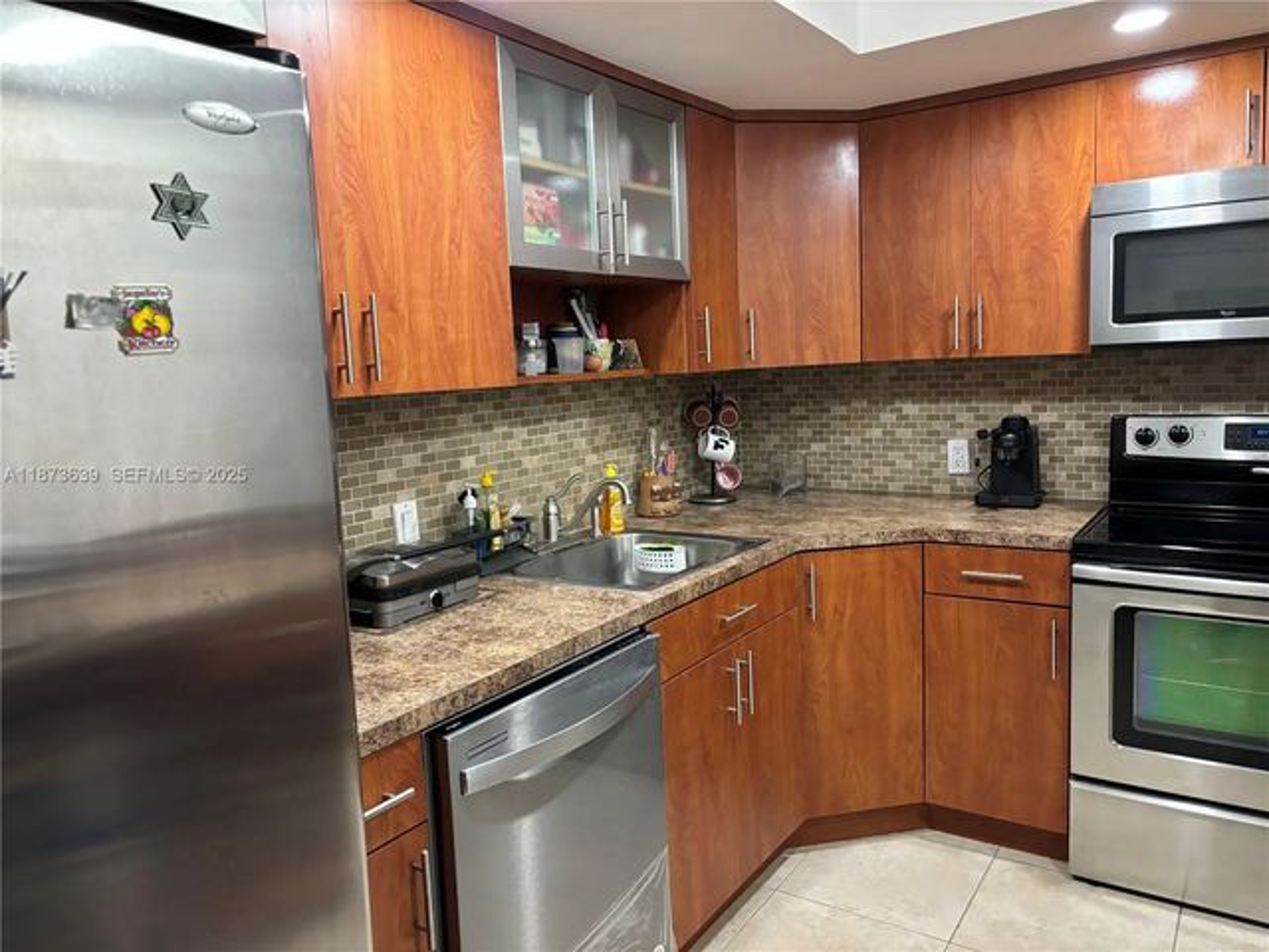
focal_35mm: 26
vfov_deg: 53.1
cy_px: 476
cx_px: 634
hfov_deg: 67.3
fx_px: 953
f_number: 1.6
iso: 400
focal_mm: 5.96
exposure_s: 1/60
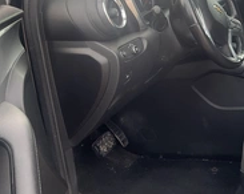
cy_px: 58
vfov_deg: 24.4
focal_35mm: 62
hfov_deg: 27.9
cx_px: 265
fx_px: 447
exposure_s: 1/146
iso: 20
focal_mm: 3
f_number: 1.8
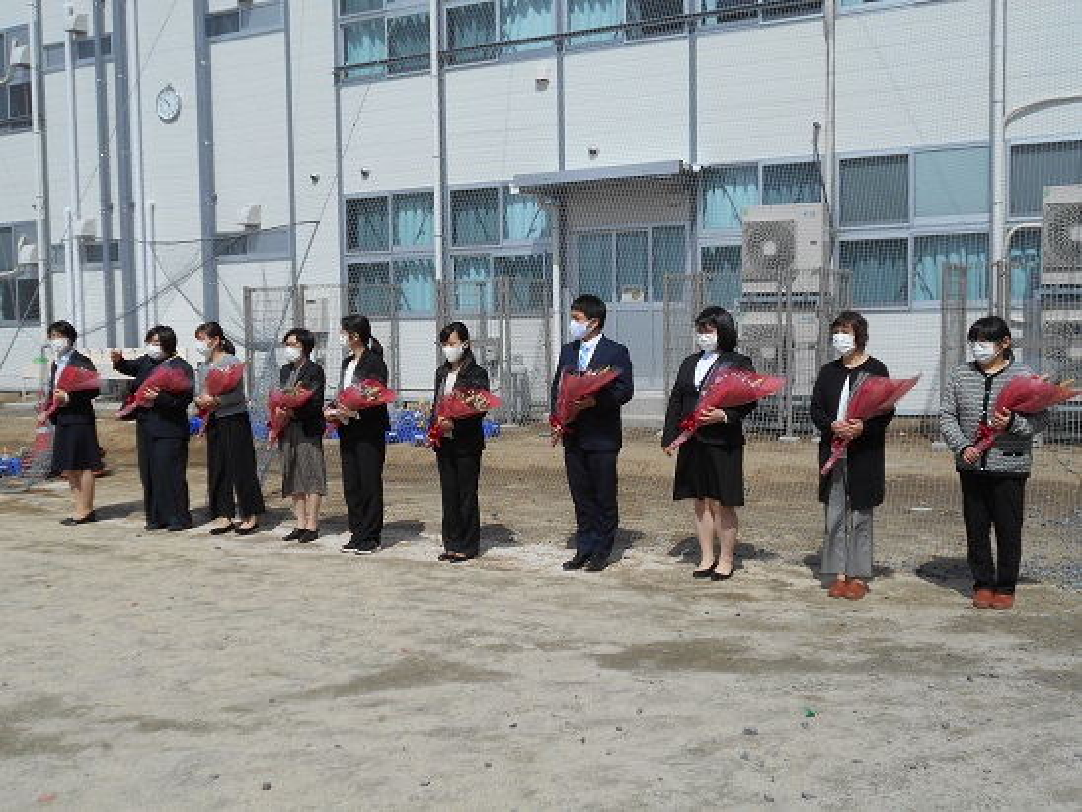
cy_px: 406
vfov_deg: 36.8
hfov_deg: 47.9
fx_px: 1219
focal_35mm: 39
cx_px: 541
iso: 80
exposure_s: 1/1250
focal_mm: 6.7
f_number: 3.9
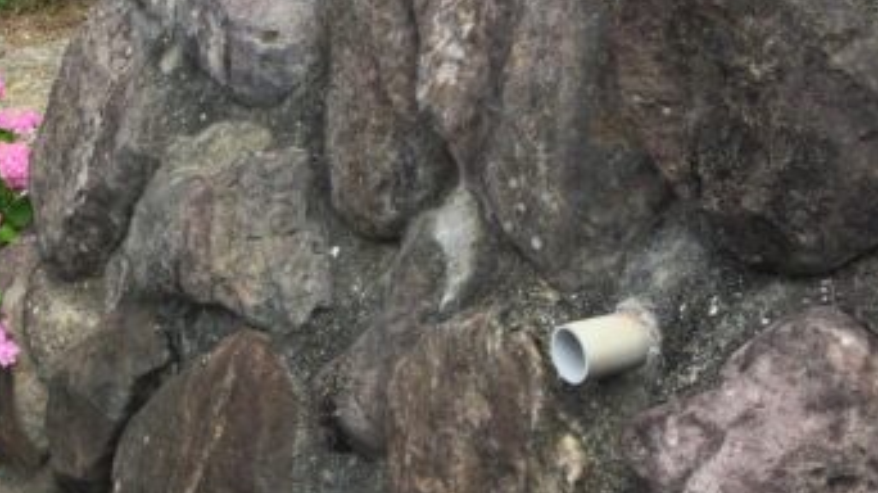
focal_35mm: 79
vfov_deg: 15.3
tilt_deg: -17.5
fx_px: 1838
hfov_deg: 24.8
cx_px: -118
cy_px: 262
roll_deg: +0.5
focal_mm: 3.3
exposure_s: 1/485
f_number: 2.4
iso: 25
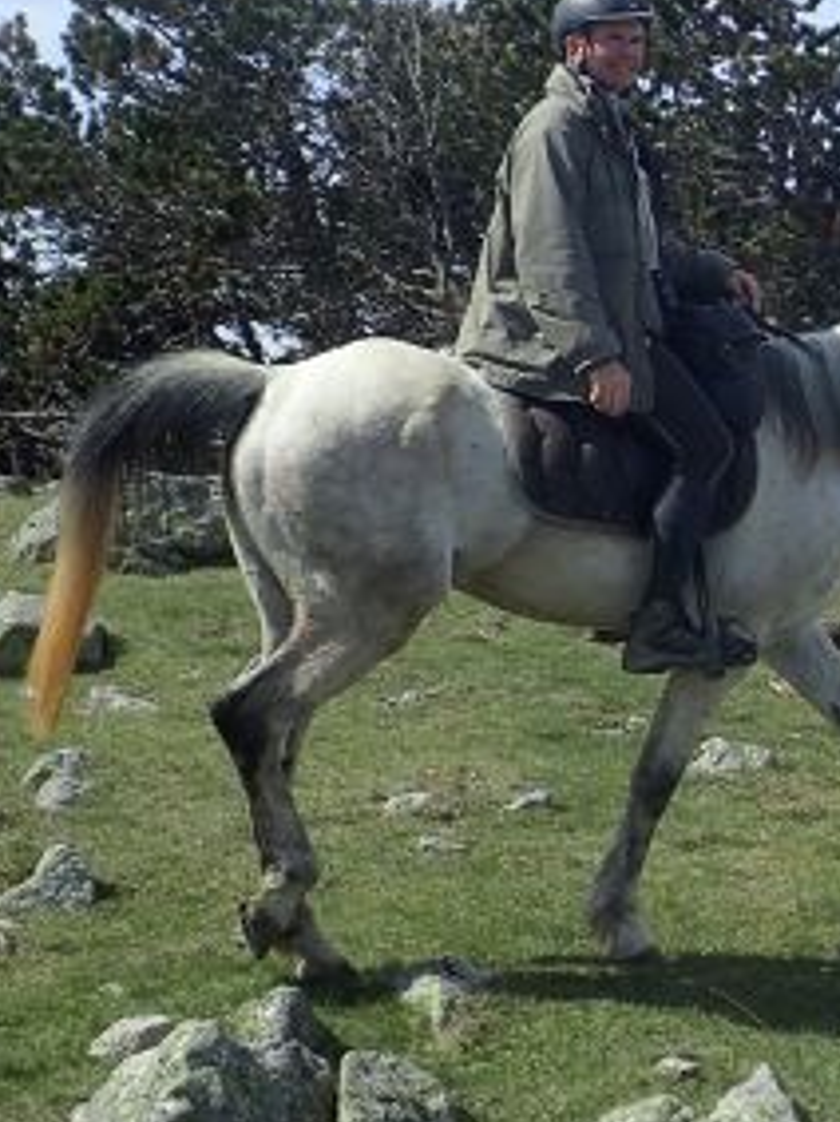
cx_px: 812
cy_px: 347
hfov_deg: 15.5
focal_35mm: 94
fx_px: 3044
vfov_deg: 20.8
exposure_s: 1/1000
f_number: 3.5
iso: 100
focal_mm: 6.86
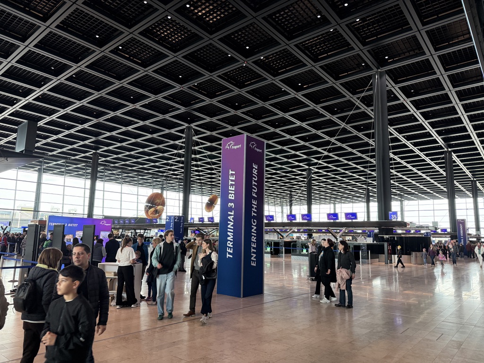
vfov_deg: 56.8
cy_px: 182
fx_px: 336
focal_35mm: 24
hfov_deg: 71.6
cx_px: 242
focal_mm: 6.76
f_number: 1.78
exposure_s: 1/65
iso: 200
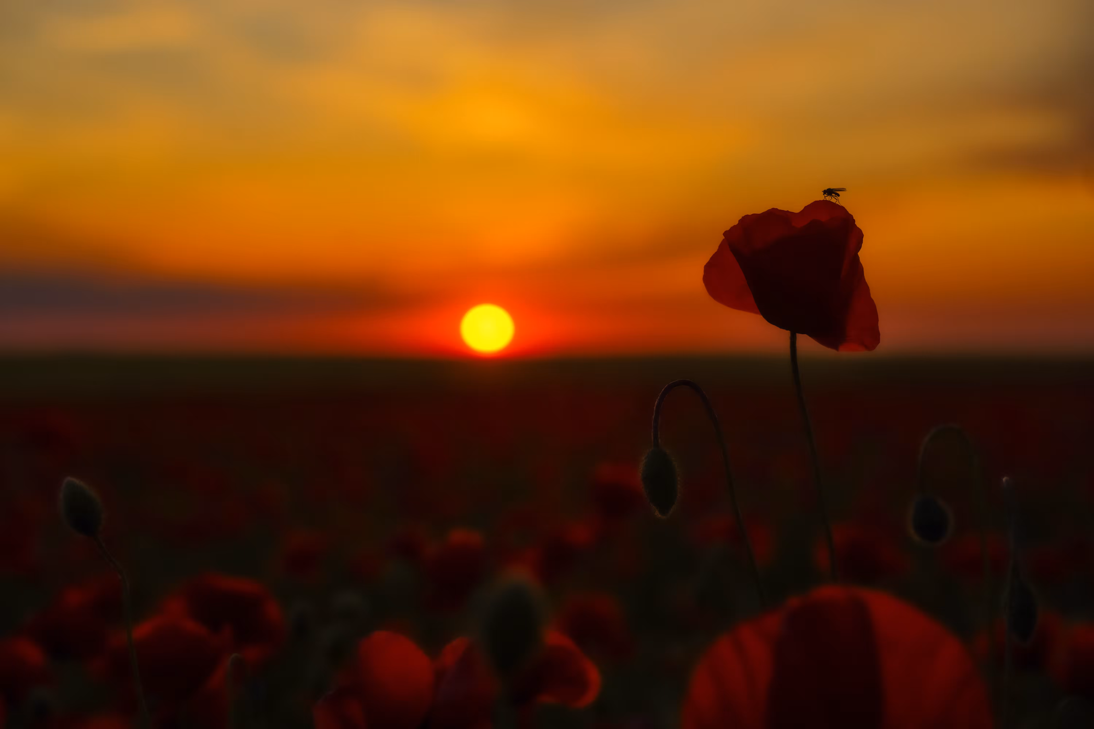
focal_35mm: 75
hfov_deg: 27.0
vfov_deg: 18.2
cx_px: 547
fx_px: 2279
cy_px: 364
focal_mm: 75
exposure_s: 1/200
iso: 80
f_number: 5.6
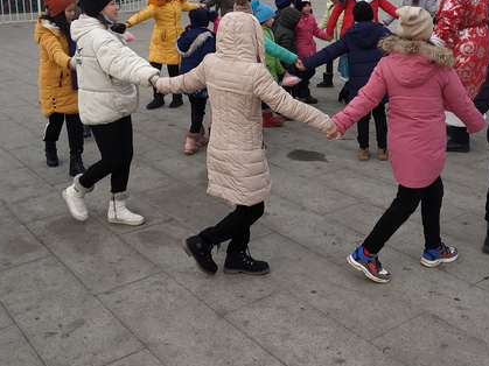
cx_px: 279
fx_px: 607
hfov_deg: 43.8
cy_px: 58
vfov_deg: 32.4
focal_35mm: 43
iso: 100
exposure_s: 1/926
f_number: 1.9
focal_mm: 3.94
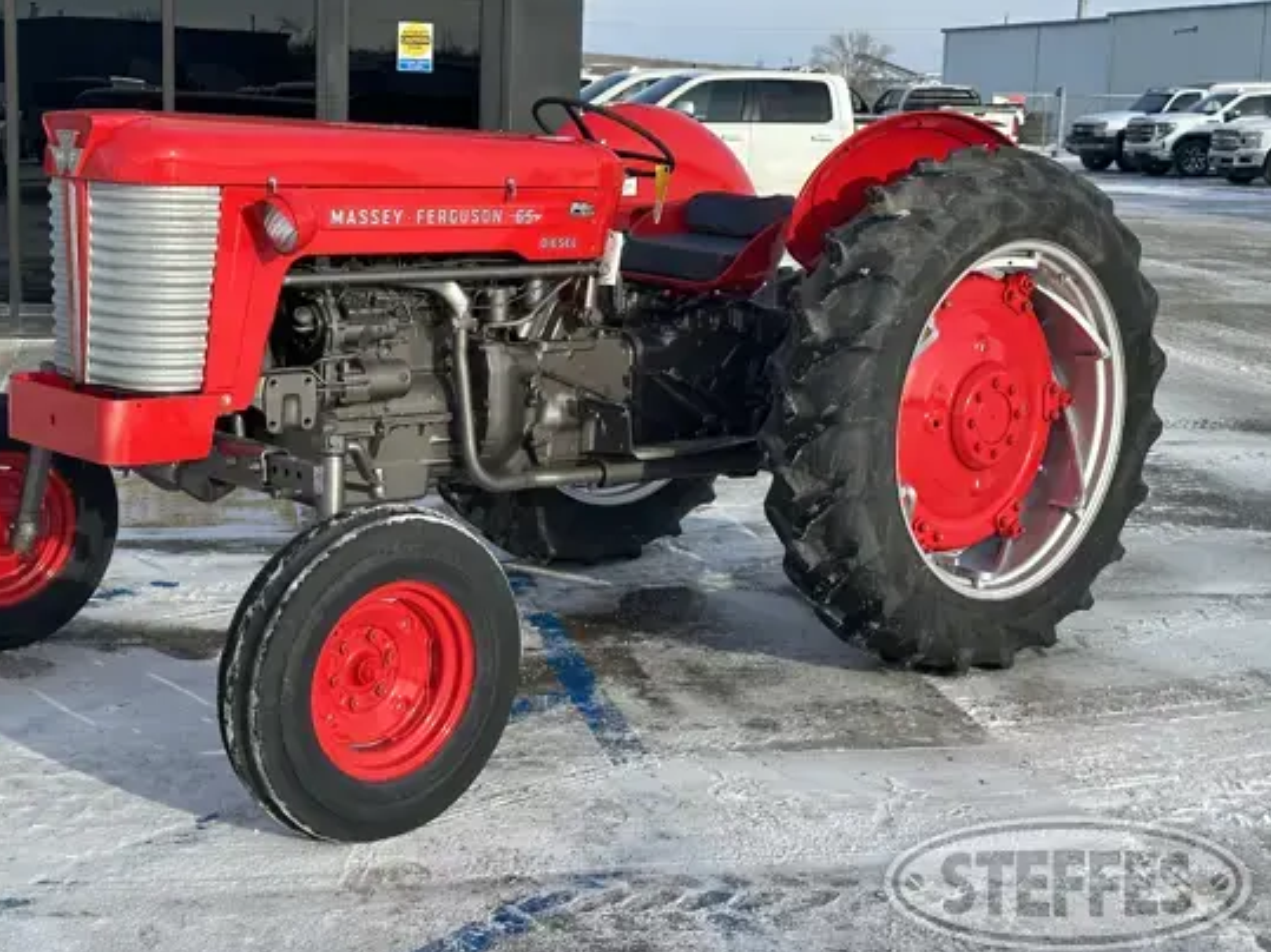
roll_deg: -3.2
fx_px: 2092
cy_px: 412
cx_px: 547
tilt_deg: -8.8
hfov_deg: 33.7
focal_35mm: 57
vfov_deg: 25.6
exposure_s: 1/2410
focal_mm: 6.86
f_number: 1.78
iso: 64
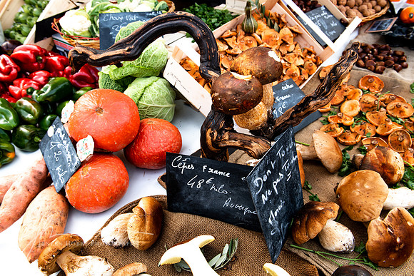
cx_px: 207
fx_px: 299
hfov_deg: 69.4
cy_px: 138
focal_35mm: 26
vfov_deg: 49.6
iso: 100
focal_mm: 26
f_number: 9
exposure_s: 1/30
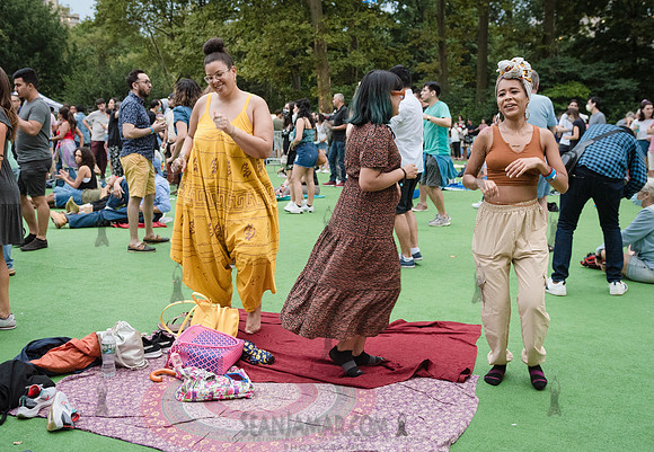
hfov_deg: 49.4
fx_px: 711
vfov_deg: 35.1
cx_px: 330
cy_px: 177
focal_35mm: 39
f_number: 4
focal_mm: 31
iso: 3200
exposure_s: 1/125
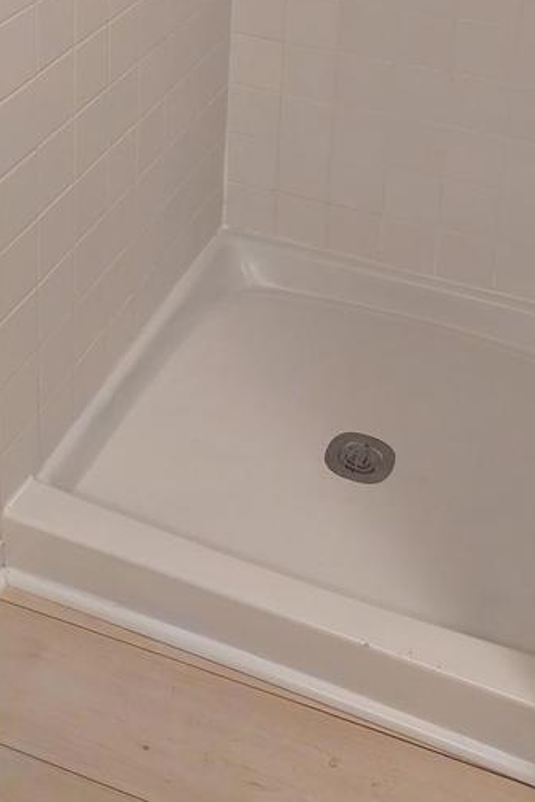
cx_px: 223
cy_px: -40
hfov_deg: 25.0
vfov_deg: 33.1
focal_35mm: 54
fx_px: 1203
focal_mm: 5.23
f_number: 1.8
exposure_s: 1/60
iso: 200
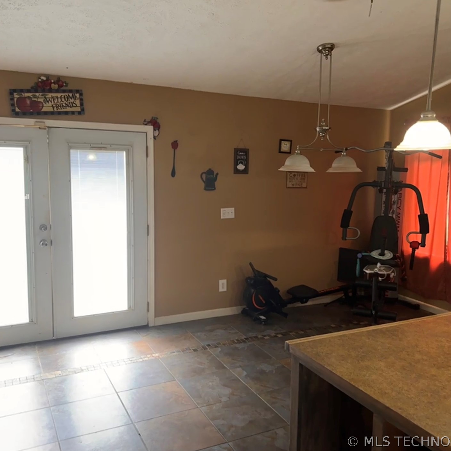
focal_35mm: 29
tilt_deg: -6.0
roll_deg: -2.8
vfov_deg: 55.6
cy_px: 221
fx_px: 427
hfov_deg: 55.5
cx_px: 246
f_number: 1.78
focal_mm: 6.76
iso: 400
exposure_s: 1/60
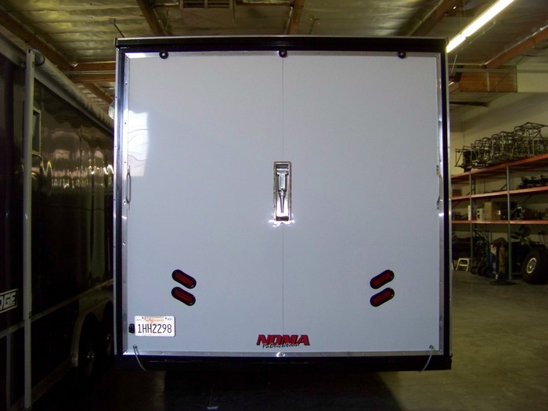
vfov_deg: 39.7
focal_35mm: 36
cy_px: 206
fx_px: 570
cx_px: 274
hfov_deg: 51.4
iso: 200
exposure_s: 1/30
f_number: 2.8
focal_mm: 5.85
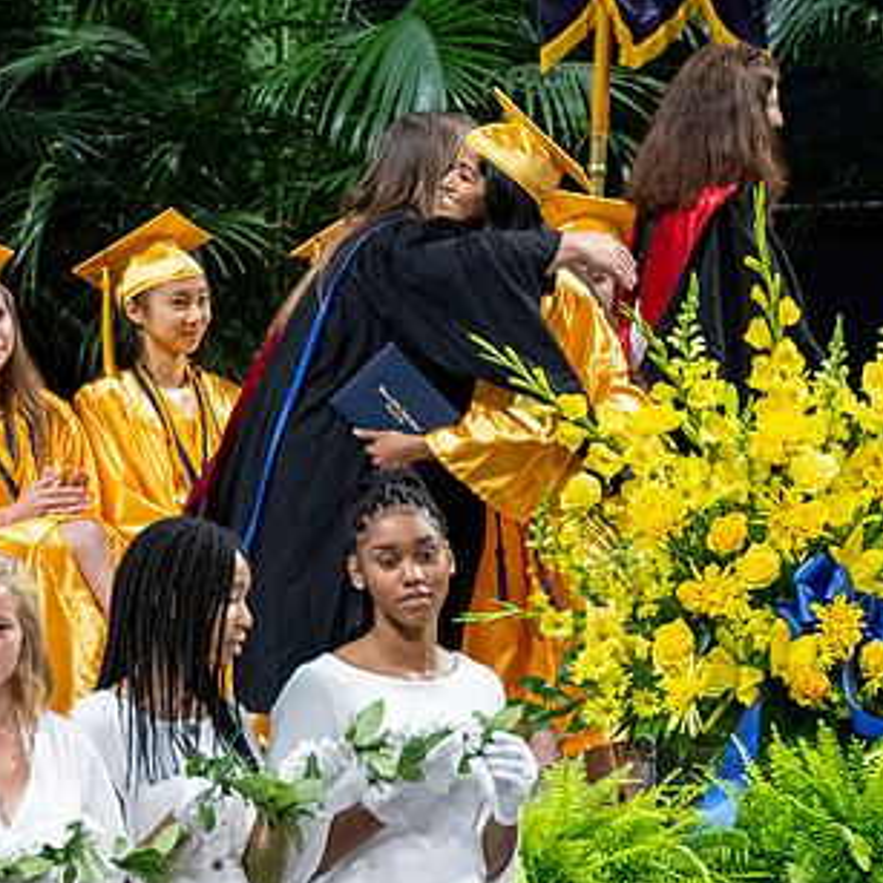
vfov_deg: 2.7
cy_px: 501
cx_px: 451
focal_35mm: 649
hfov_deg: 2.7
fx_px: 18730
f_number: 4
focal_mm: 200
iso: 2000
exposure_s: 1/200
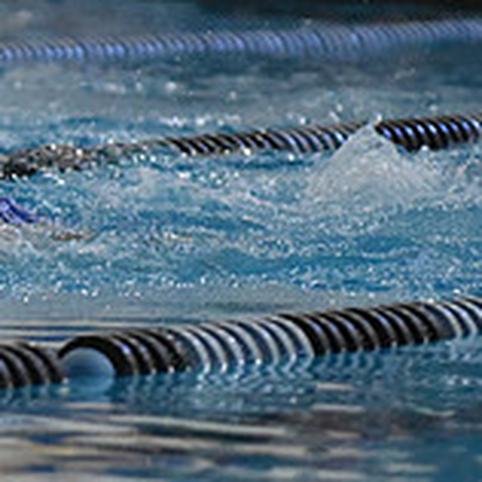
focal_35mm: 624
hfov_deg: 2.8
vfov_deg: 2.8
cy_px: 261
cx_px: -214
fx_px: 9830
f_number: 5
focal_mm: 200
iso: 10000
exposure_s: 1/500
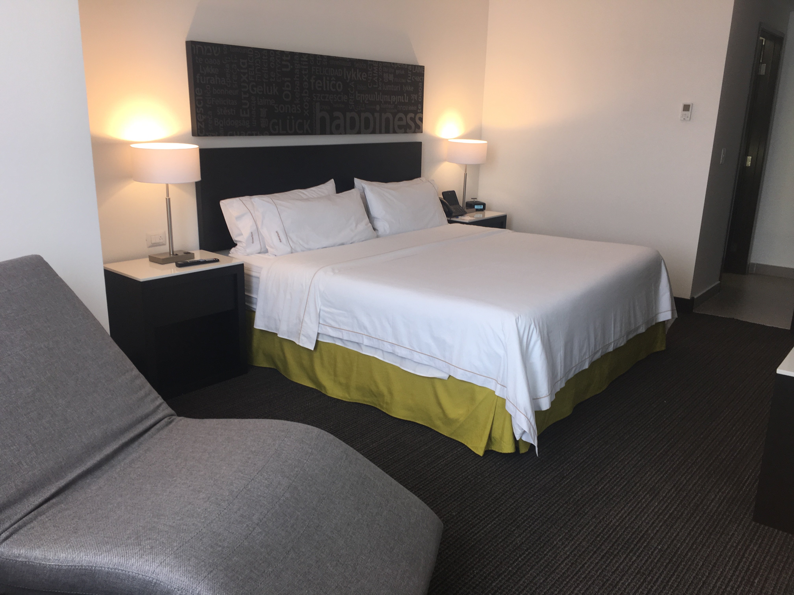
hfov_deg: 61.7
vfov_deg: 48.2
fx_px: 665
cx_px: 397
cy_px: 298
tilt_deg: -14.8
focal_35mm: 29
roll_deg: -1.1
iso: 25
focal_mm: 4.15
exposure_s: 1/30
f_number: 2.2
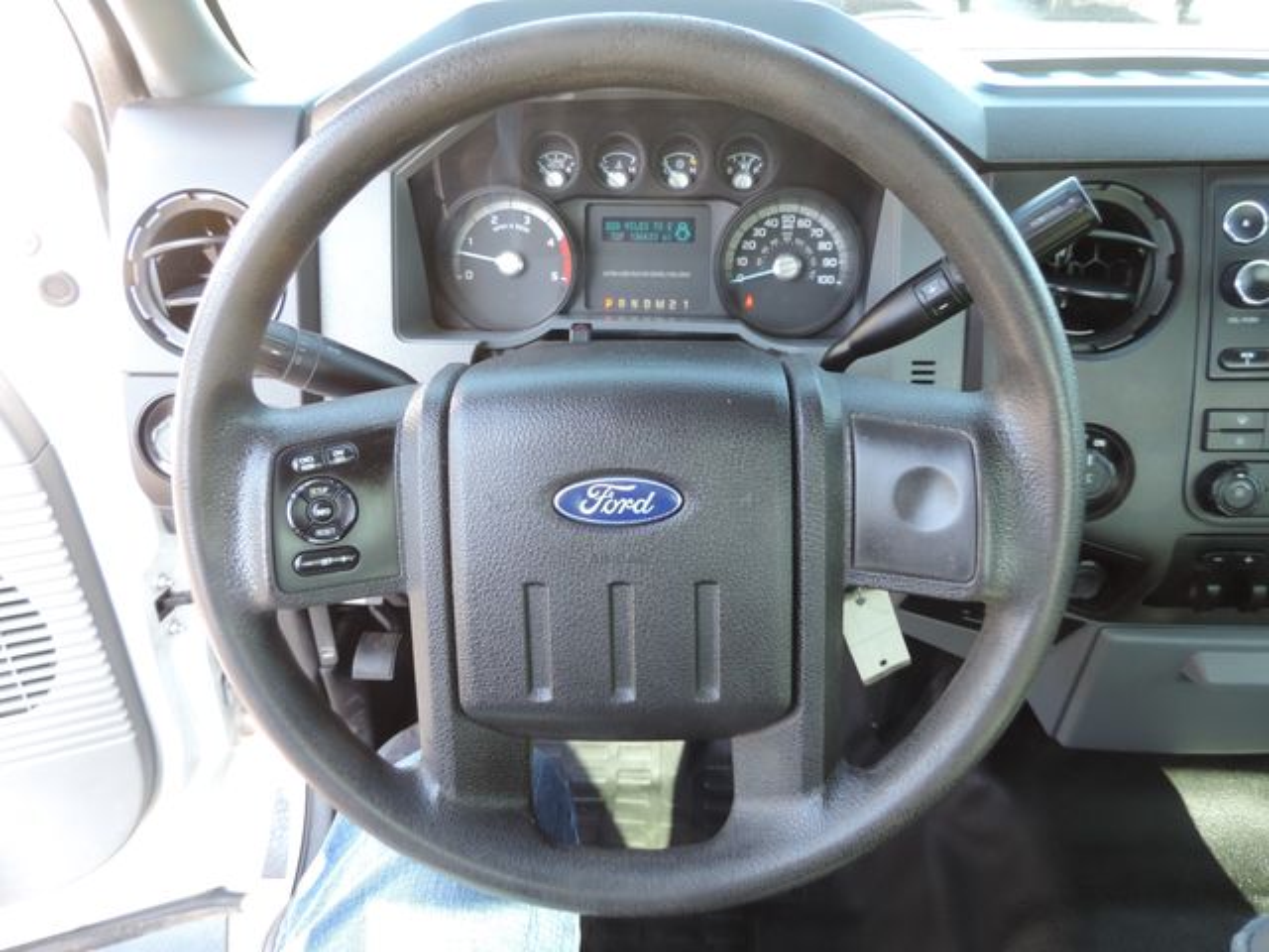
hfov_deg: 71.6
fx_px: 880
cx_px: 634
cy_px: 476
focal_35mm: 24
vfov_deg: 56.8
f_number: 3
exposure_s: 1/30
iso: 180
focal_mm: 4.3
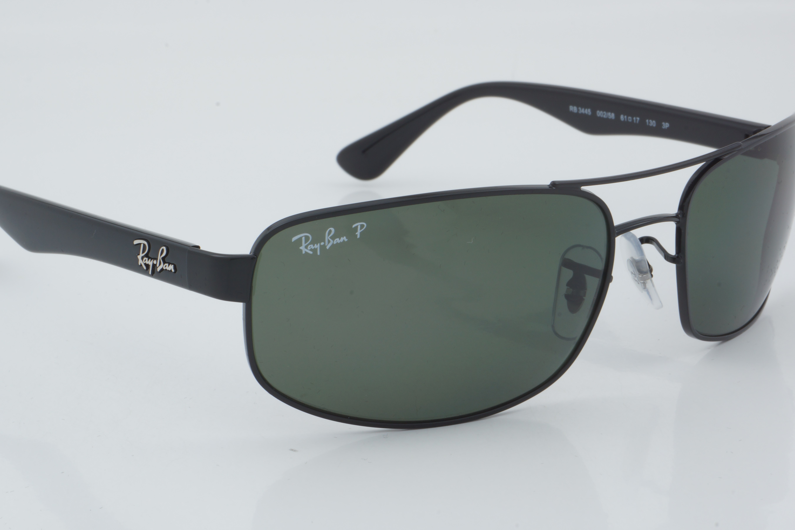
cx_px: 379
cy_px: 269
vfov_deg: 16.5
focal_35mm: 83
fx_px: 1833
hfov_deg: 24.5
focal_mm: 50
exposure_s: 1/4
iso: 100
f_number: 29
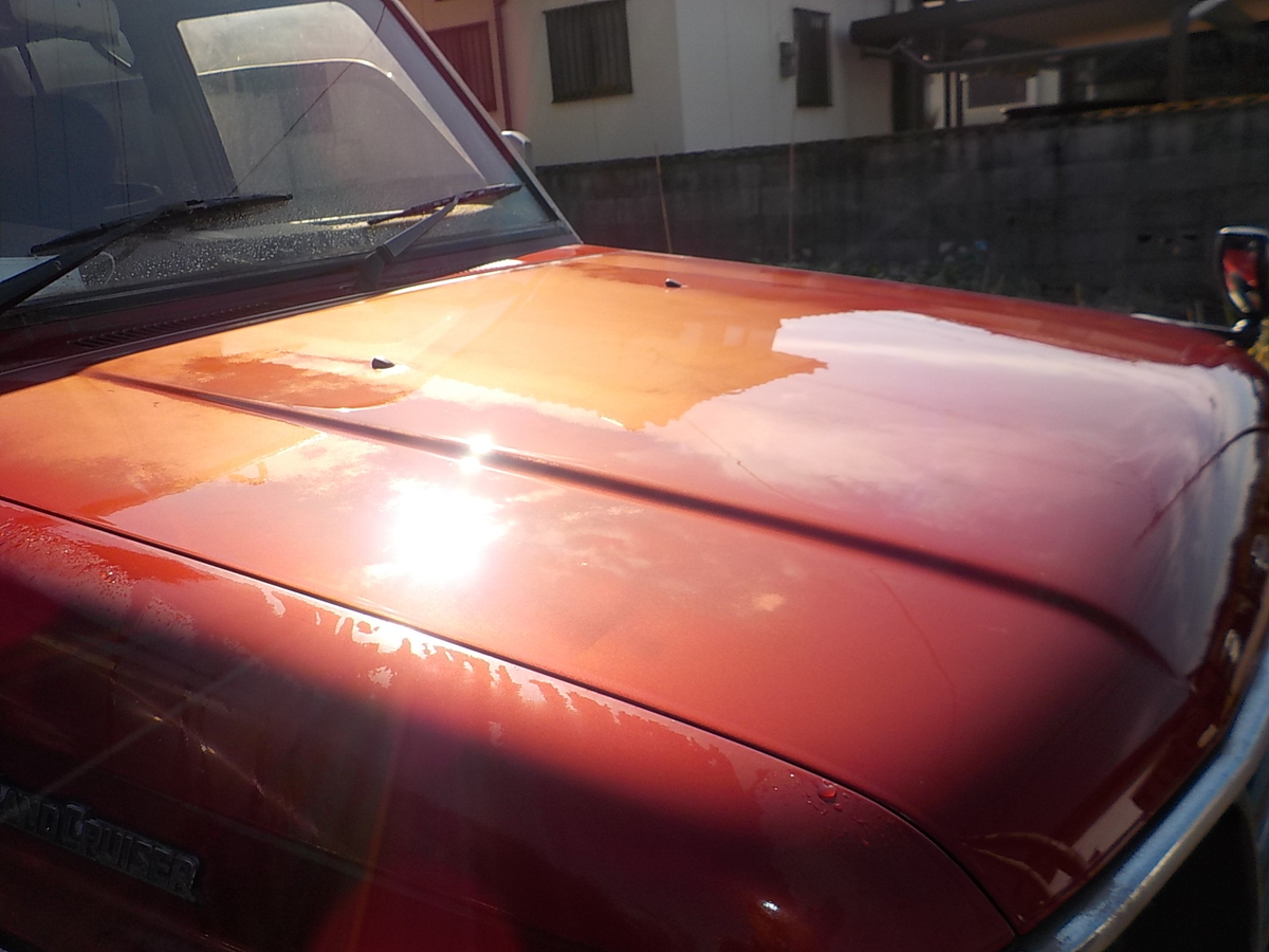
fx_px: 1100
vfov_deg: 46.8
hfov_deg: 60.0
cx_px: 634
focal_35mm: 30
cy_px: 476
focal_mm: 4.1
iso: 125
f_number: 3.3
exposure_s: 1/800
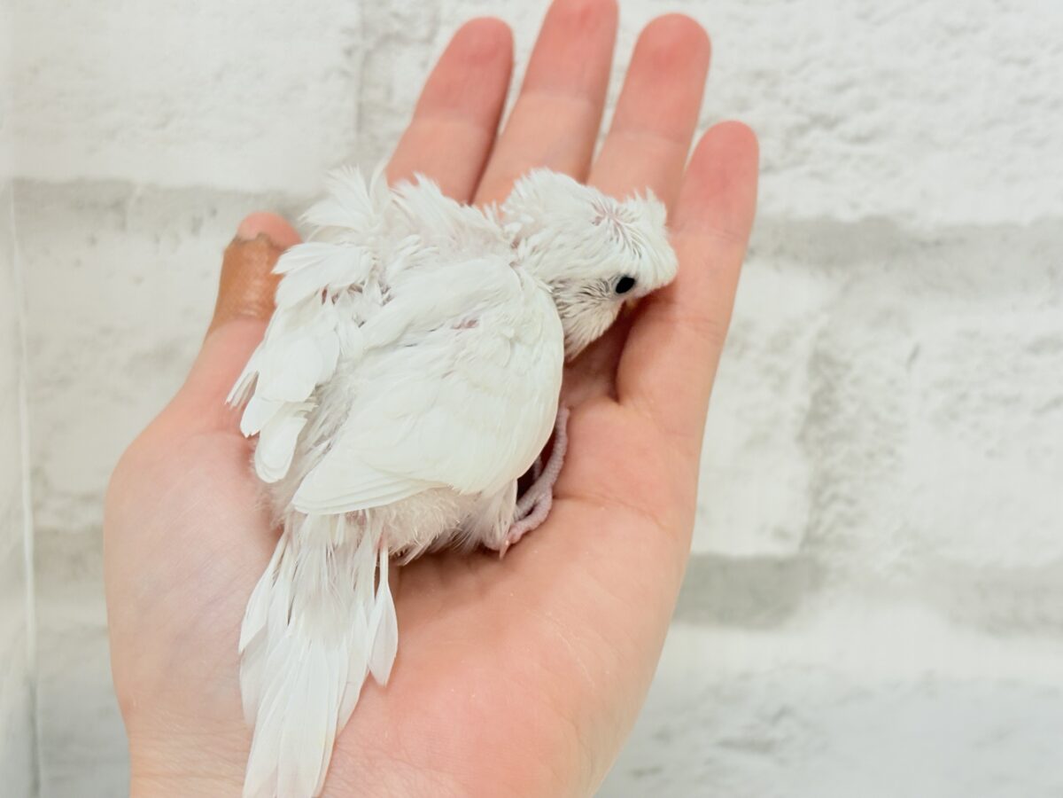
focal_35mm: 52
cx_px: 532
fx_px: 1597
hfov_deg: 36.8
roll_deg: -2.7
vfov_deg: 28.0
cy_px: 399
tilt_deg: -14.9
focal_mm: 5.96
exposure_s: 1/100
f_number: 1.6
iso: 80
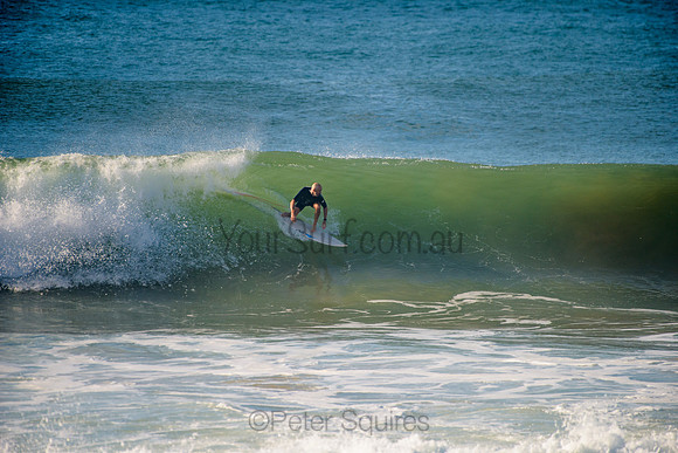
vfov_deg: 2.8
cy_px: 226
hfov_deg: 4.1
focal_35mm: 500
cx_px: 339
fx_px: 9418
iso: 200
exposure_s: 1/1600
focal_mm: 500
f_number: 5.6
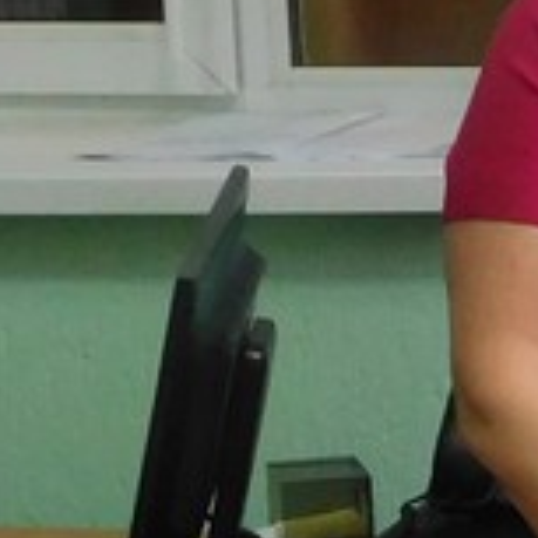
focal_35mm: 170
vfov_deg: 10.3
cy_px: 331
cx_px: 1227
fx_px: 2989
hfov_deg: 9.3
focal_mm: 4
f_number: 3
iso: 250
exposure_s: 1/30
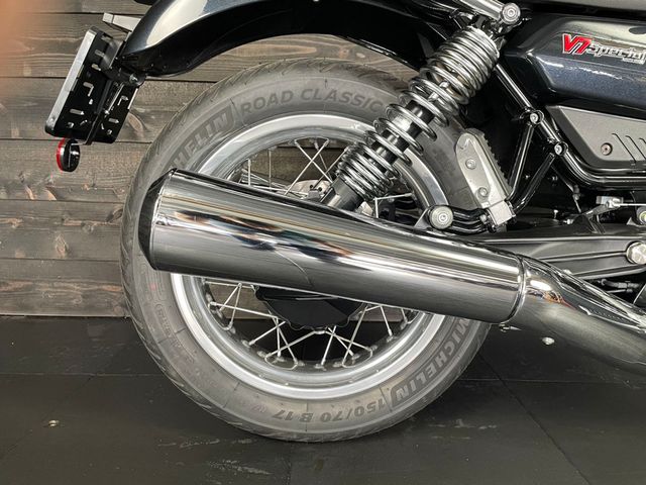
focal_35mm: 26
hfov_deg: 67.3
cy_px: 242
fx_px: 485
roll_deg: -0.4
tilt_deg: -7.5
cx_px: 323
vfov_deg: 53.1
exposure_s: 1/50
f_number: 1.6
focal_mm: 4.2
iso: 250
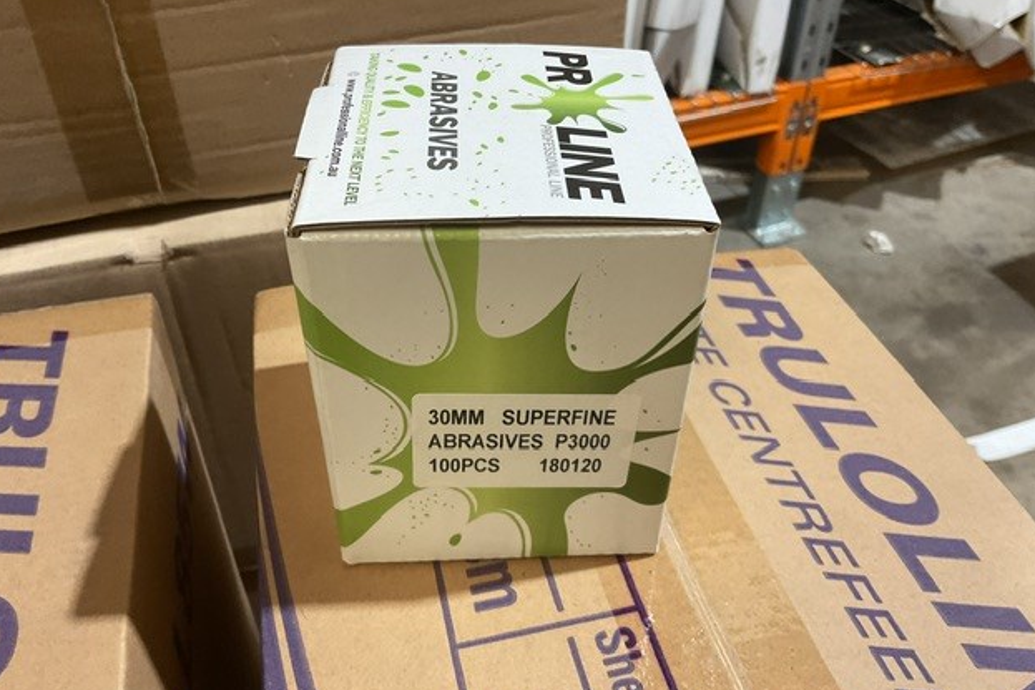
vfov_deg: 42.3
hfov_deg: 60.3
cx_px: 513
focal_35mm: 31
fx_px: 891
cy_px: 314
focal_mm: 3
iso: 125
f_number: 1.8
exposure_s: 1/50
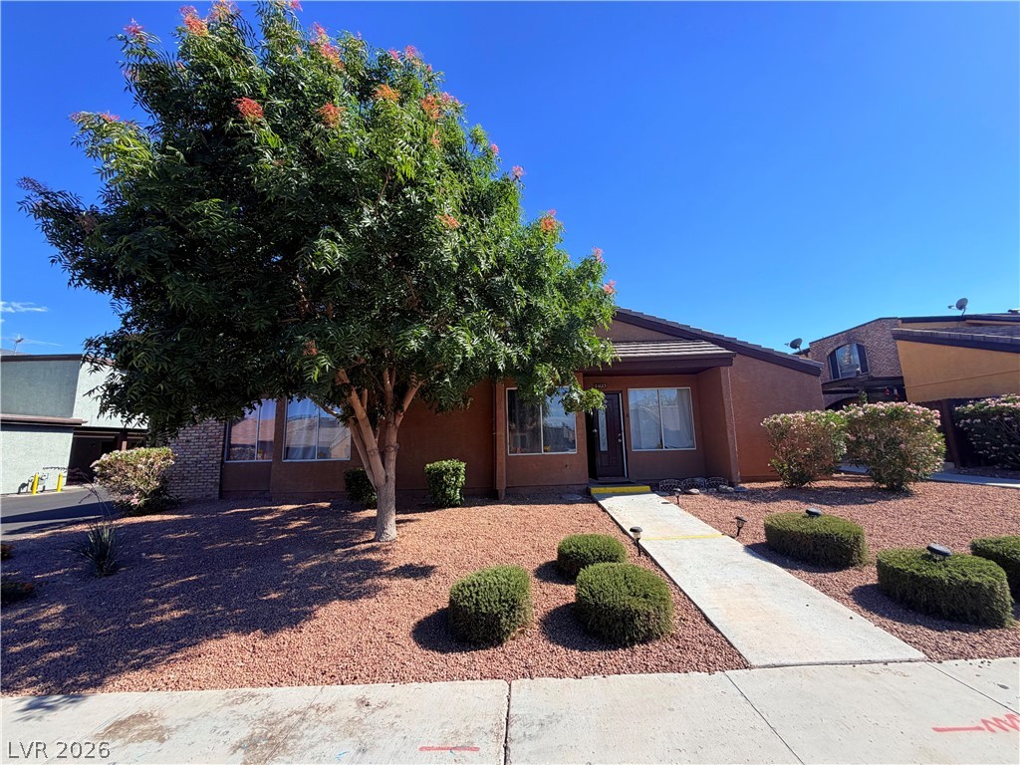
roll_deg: +2.3
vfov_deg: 85.7
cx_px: 510
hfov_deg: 102.1
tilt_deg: +8.1
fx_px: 413
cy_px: 382
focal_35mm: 14
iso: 32
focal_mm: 2.22
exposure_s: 1/770
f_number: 2.2
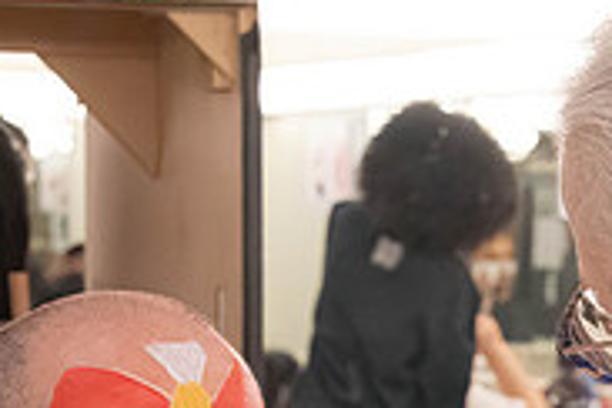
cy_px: 574
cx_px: 492
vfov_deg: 6.1
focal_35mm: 222
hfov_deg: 9.2
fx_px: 3774
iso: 16000
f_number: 9
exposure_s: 1/500
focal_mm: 70
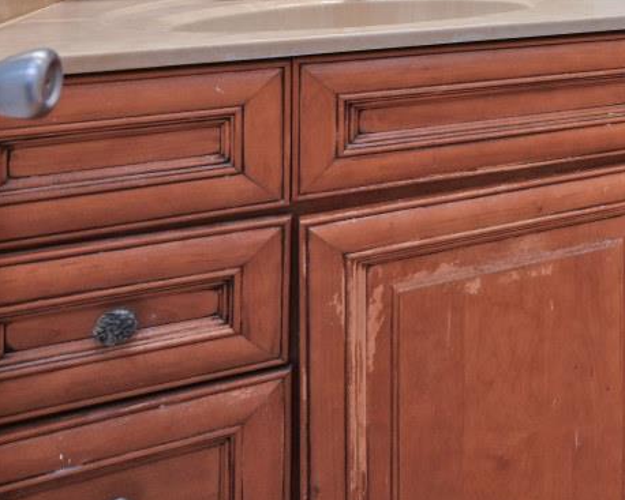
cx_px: 778
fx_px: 796
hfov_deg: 33.5
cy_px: -113
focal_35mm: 43
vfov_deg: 29.6
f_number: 4
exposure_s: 1/60
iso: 200
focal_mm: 14
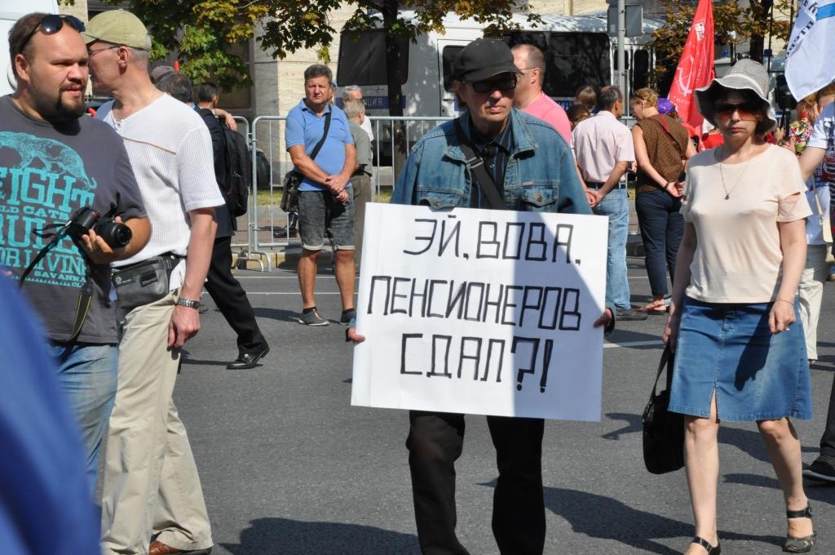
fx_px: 2606
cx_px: 418
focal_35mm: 112
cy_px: 278
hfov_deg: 18.2
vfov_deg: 12.1
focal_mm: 75
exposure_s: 1/800
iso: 1000
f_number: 14
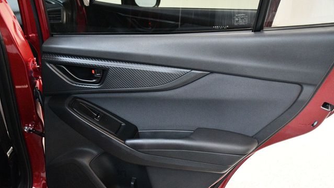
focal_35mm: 41
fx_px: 363
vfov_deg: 29.0
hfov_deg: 49.4
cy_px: 108
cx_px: 167
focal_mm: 26
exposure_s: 1/60
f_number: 3.8
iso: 5600
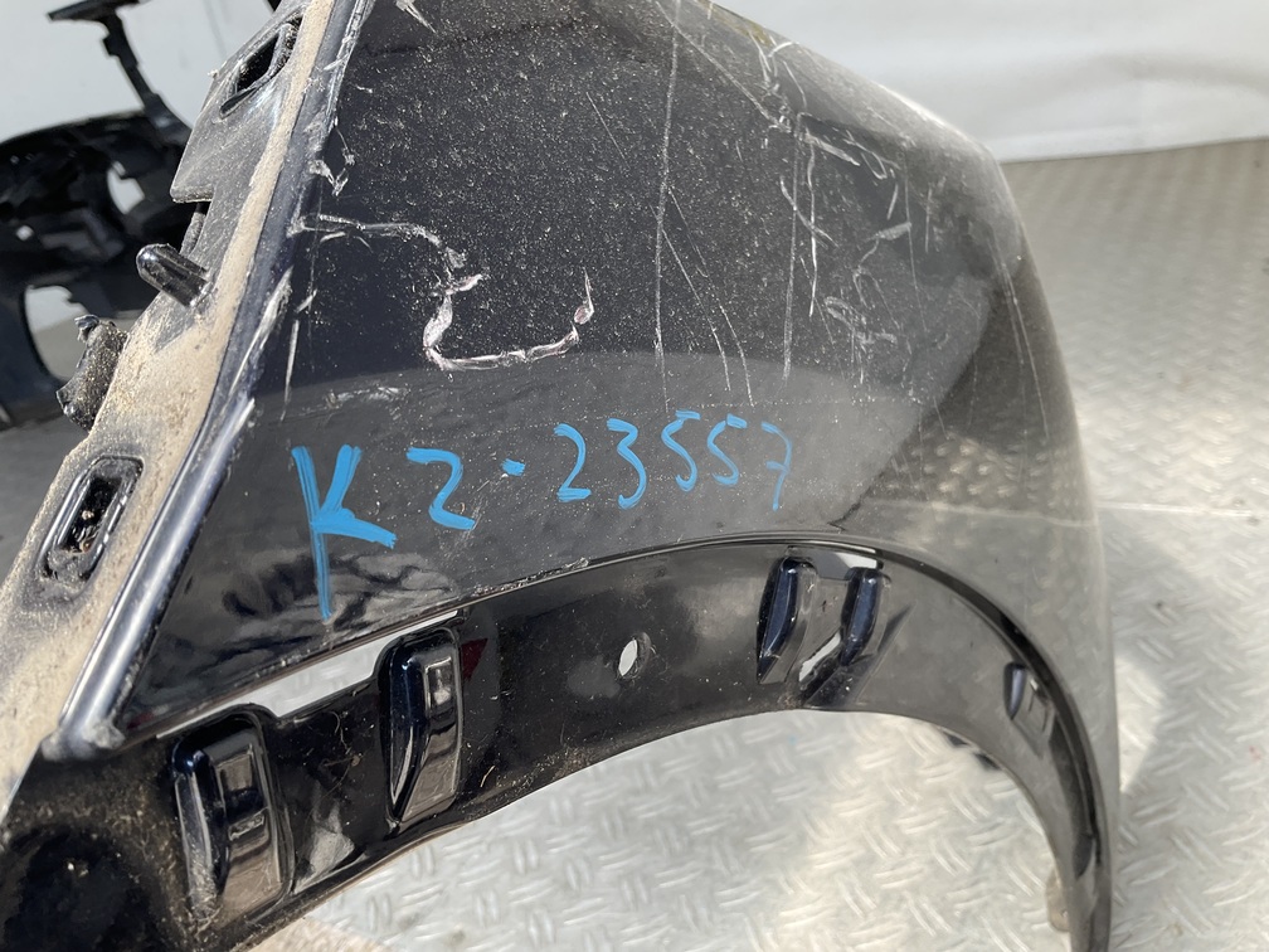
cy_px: 476
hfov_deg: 61.7
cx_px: 634
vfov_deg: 48.2
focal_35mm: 29
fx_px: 1063
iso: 16
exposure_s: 1/119
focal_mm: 3
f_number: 1.8
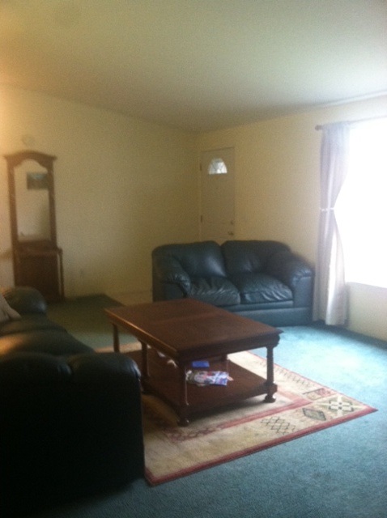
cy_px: 259
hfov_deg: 40.6
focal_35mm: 35
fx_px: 523
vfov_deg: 52.7
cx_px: 194
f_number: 2.8
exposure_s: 1/17
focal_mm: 3.85
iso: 320
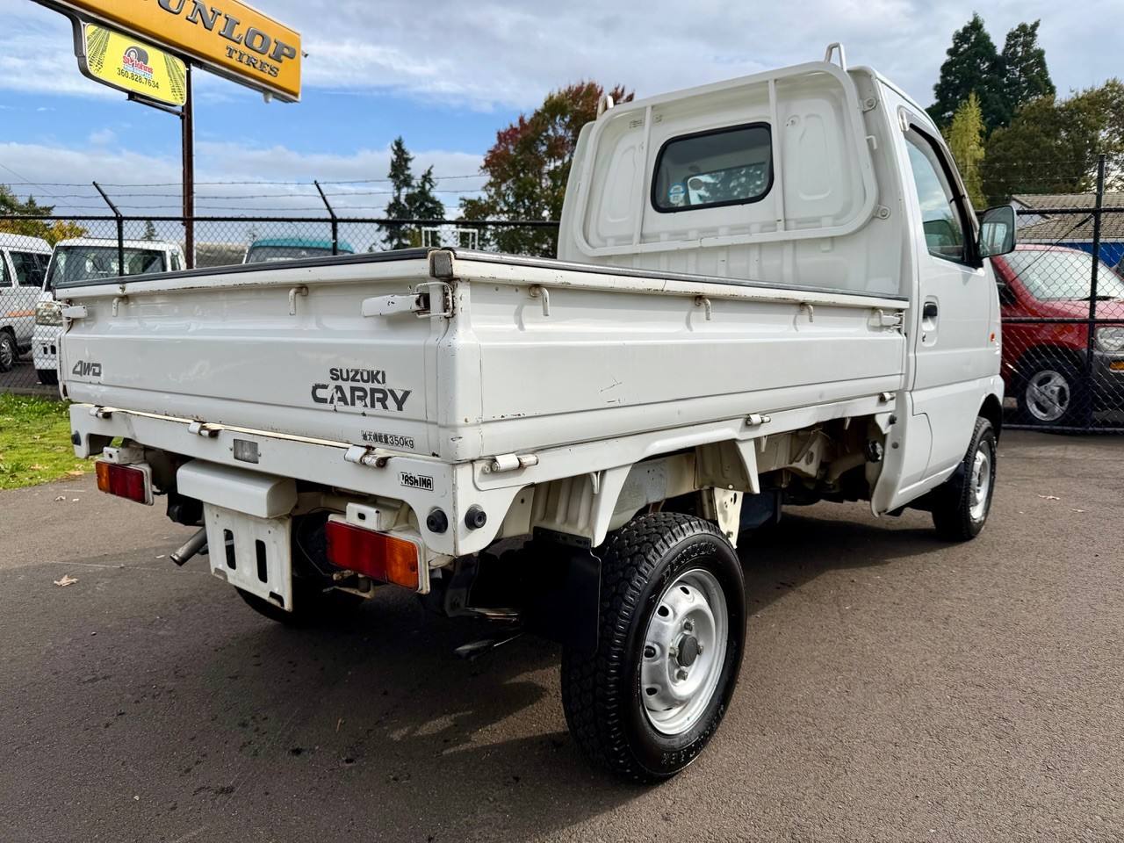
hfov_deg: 71.6
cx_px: 562
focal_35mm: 24
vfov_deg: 56.8
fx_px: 779
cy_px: 422
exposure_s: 1/4975
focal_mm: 6.76
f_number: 1.78
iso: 80
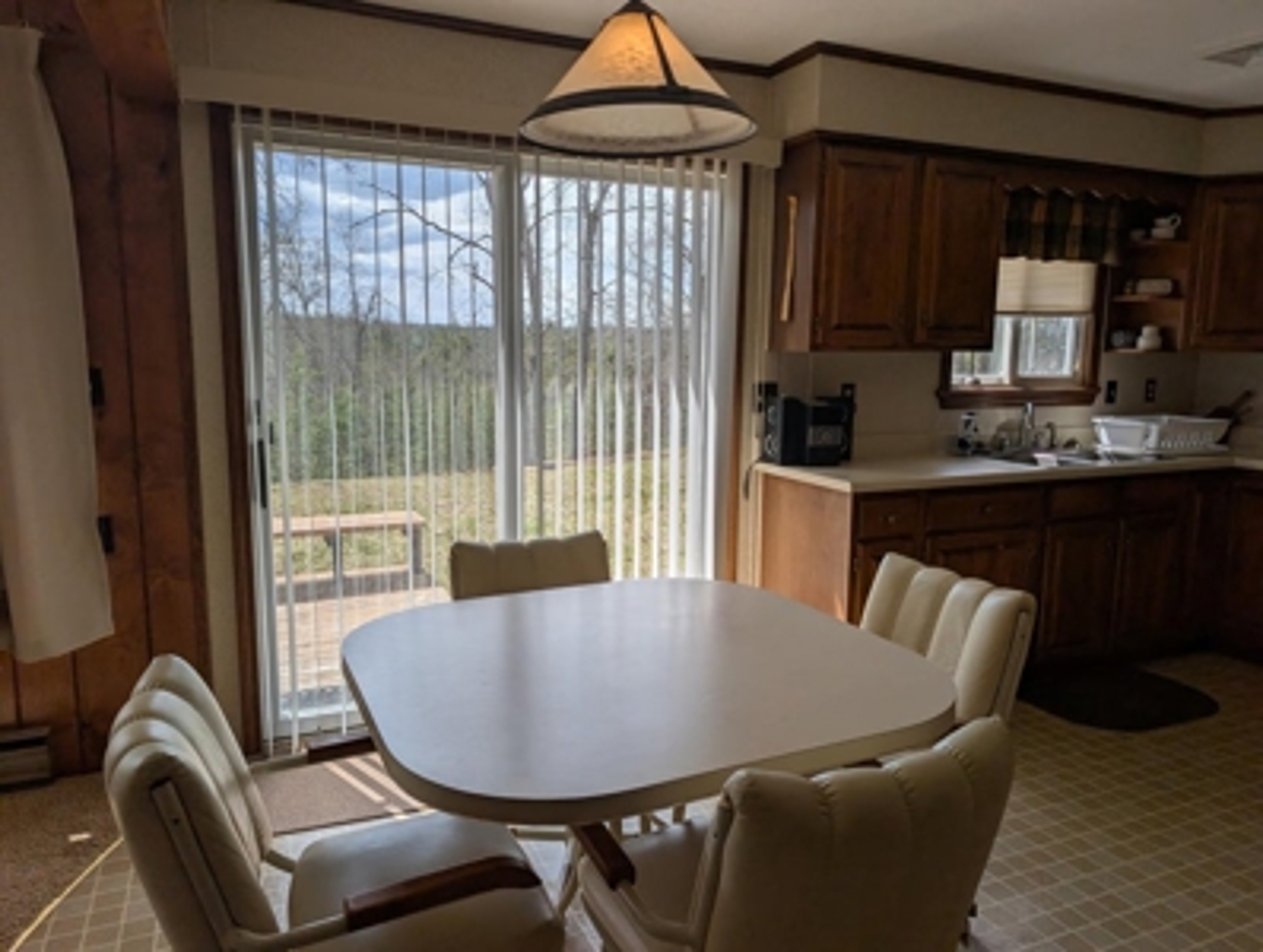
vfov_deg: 57.0
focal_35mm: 24
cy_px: 476
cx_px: 632
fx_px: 877
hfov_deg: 71.5
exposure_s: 1/646
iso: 19
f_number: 1.68
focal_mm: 6.9
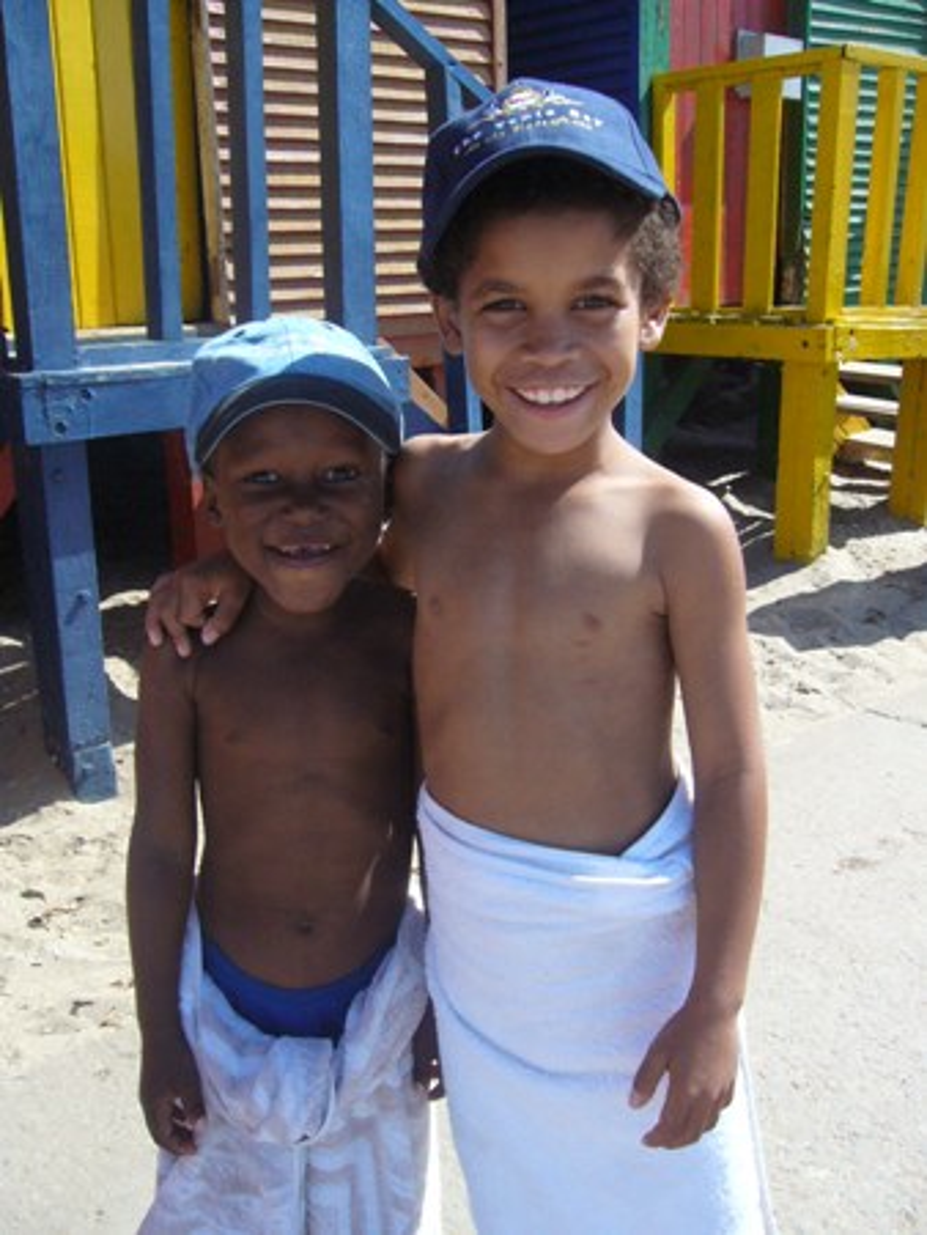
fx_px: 1249
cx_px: 464
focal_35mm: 35
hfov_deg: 40.7
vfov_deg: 52.6
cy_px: 618
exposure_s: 1/500
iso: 200
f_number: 5.6
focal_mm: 5.8
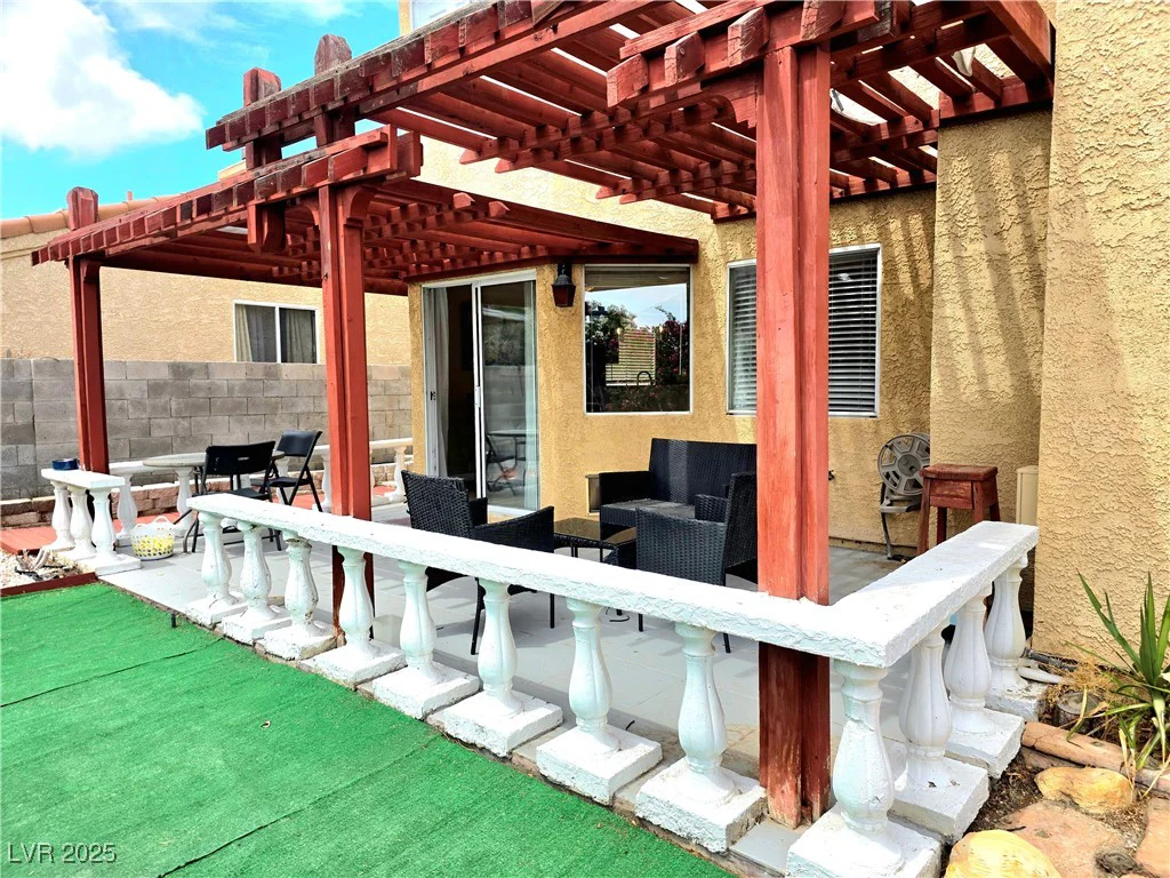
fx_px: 777
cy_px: 439
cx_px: 585
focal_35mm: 23
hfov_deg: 73.9
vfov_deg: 58.9
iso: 80
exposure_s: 1/5000
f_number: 1.7
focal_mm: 6.3
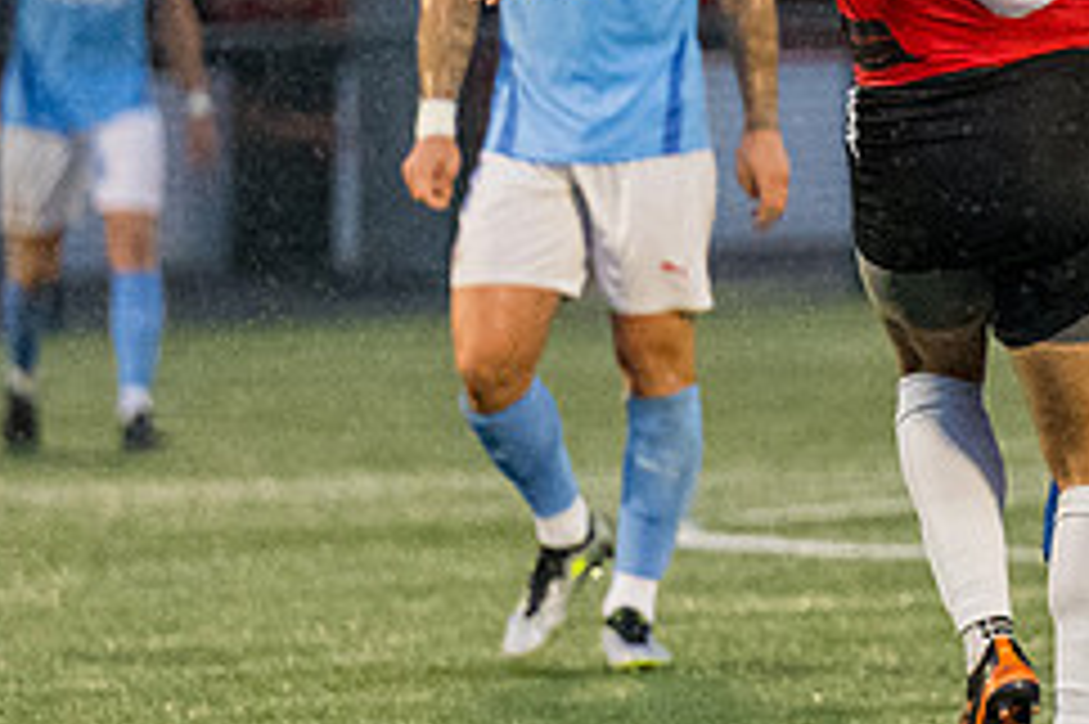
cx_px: 1322
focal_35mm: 933
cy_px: 199
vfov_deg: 1.5
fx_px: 28203
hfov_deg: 2.2
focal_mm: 175
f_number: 2.8
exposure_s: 1/1000
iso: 4000
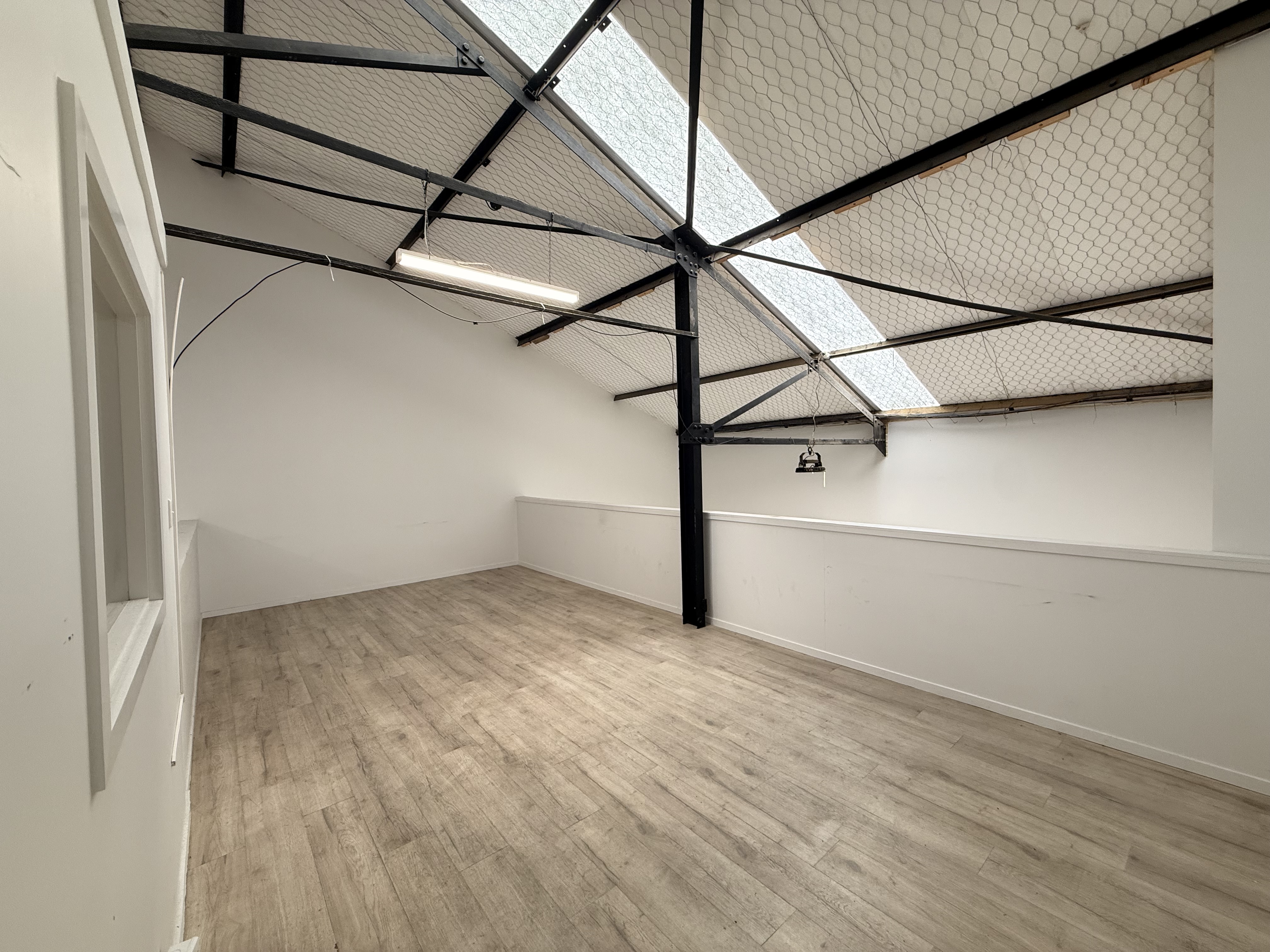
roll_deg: +1.3
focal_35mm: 14
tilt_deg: -1.1
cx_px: 635
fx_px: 514
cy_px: 476
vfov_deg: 85.7
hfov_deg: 102.1
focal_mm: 2.22
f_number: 2.2
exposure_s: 1/100
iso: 125
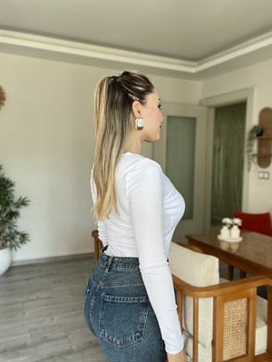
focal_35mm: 31
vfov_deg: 58.3
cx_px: 137
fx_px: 325
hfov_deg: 45.4
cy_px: 177
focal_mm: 2.71
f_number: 2.2
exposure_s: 1/111
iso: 100
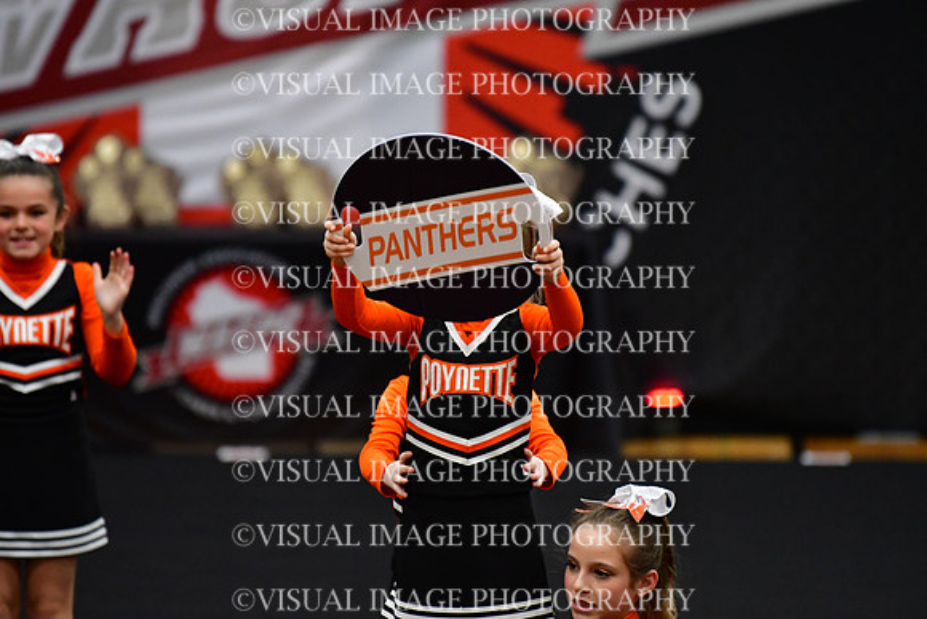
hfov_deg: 6.9
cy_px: 310
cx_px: 464
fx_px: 7726
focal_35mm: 300
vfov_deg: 4.6
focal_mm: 200
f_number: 2.8
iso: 4000
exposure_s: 1/800
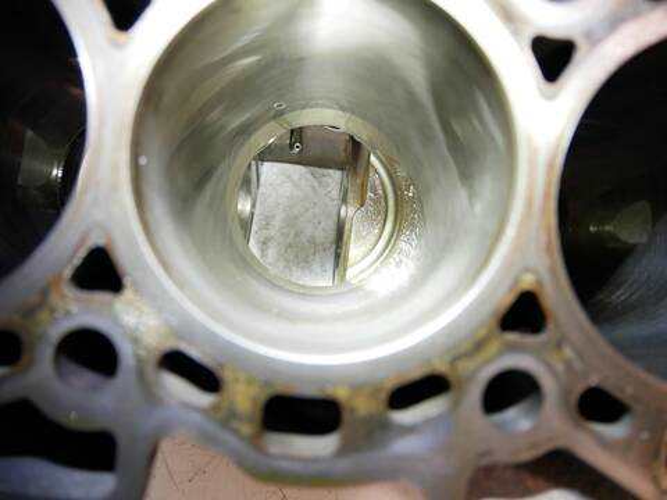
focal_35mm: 24
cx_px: 334
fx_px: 462
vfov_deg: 56.8
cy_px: 250
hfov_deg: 71.6
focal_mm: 12
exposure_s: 1/60
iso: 500
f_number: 3.5
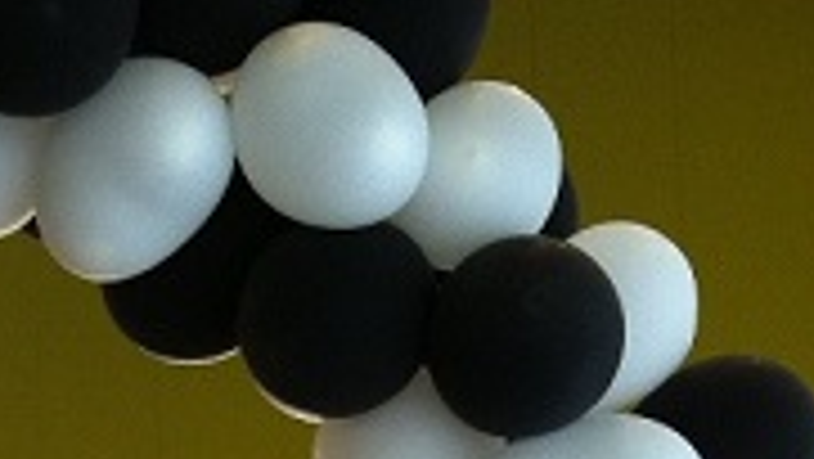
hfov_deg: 16.5
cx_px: 128
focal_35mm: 129
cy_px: 884
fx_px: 2786
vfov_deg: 8.9
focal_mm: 3.85
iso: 100
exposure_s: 1/40
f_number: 2.8
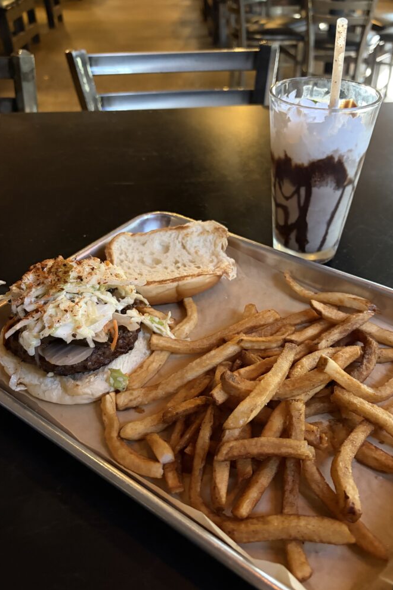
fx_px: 459
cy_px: 295
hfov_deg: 46.3
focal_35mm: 28
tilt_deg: -38.3
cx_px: 223
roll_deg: +0.5
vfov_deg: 65.5
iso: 640
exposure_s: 1/30
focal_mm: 5.96
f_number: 1.6
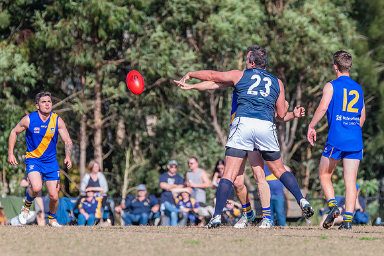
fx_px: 5587
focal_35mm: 524
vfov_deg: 2.6
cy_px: 75
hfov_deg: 3.9
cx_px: 242
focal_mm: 360
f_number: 7.1
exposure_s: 1/2000
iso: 800
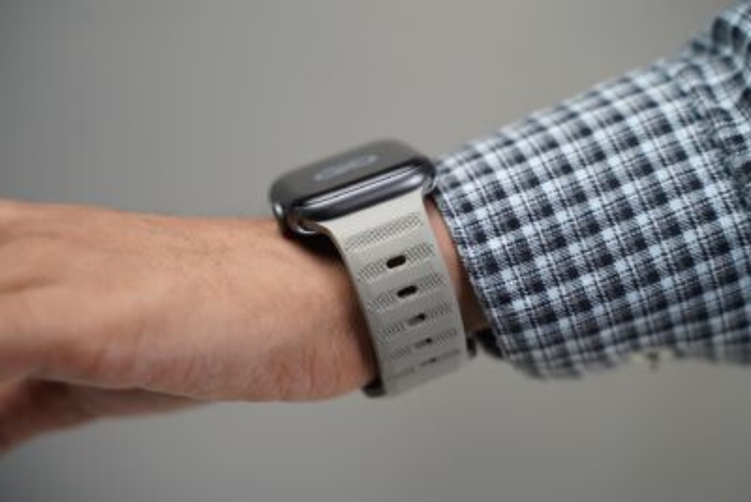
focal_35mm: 75
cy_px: 251
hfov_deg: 27.0
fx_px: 1565
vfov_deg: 18.2
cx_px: 376
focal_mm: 75
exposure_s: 1/90
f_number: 4
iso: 640
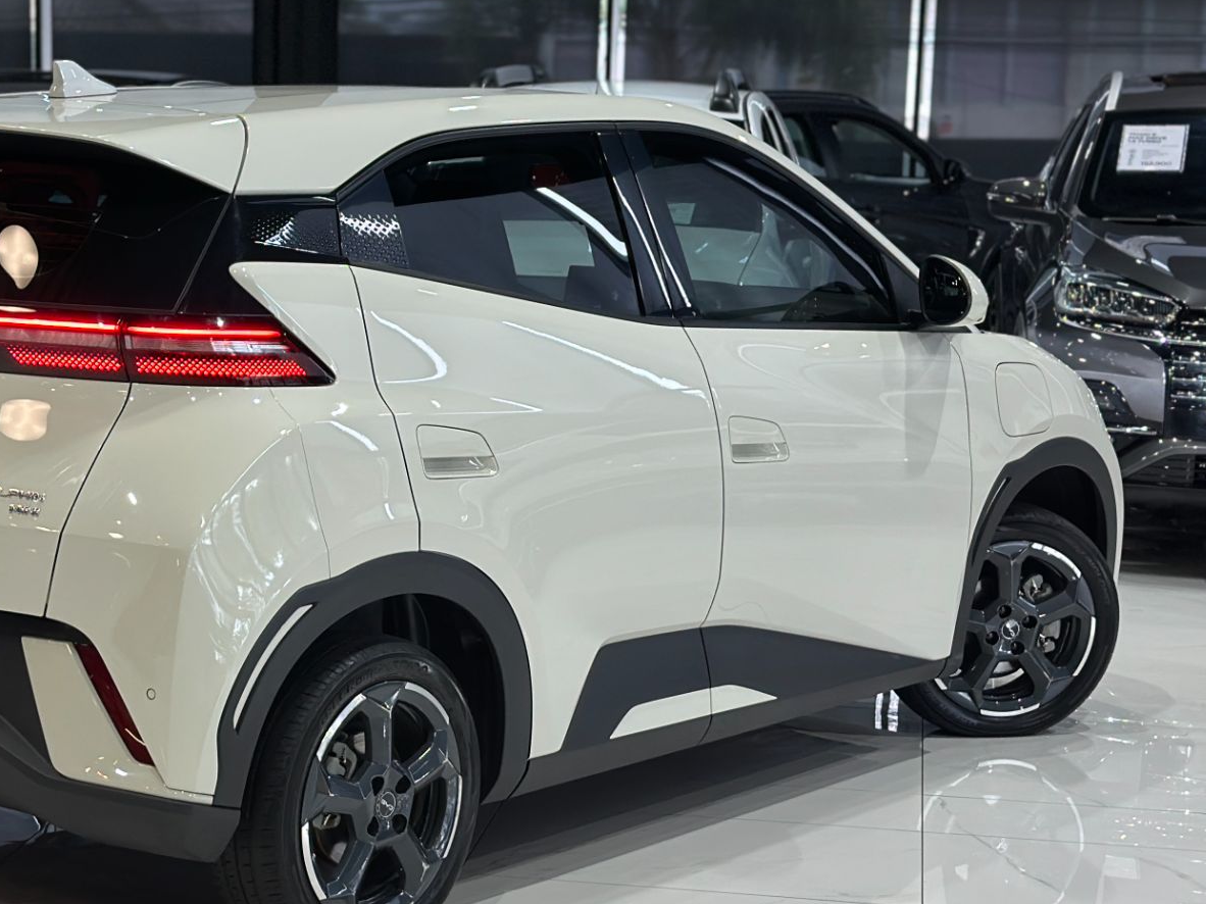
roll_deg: -1.0
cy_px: 530
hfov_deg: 24.9
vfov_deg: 18.9
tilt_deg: -9.4
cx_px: 365
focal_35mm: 78
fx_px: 2717
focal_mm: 6.86
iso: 125
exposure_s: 1/120
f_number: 1.78
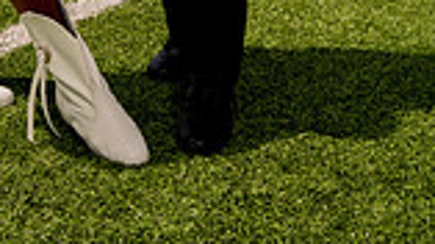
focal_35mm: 108
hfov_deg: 19.7
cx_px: 100
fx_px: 1245
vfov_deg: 9.7
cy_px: -369
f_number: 6.3
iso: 50
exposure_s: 1/250
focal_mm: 36
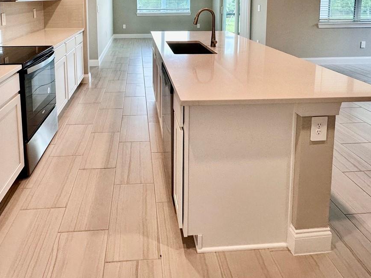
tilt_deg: -6.0
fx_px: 279
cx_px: 157
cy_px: 27
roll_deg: +0.2
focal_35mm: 26
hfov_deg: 66.9
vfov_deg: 47.6
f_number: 2.2
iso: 125
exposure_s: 1/120
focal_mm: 2.22
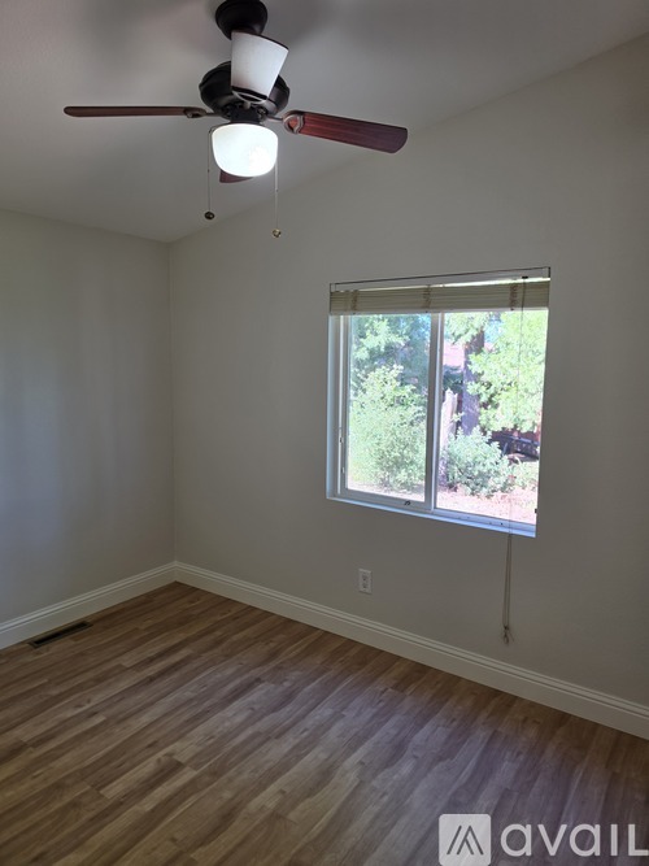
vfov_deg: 73.9
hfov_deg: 58.9
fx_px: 575
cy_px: 433
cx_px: 324
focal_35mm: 23
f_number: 1.4
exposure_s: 1/120
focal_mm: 6.5
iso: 40
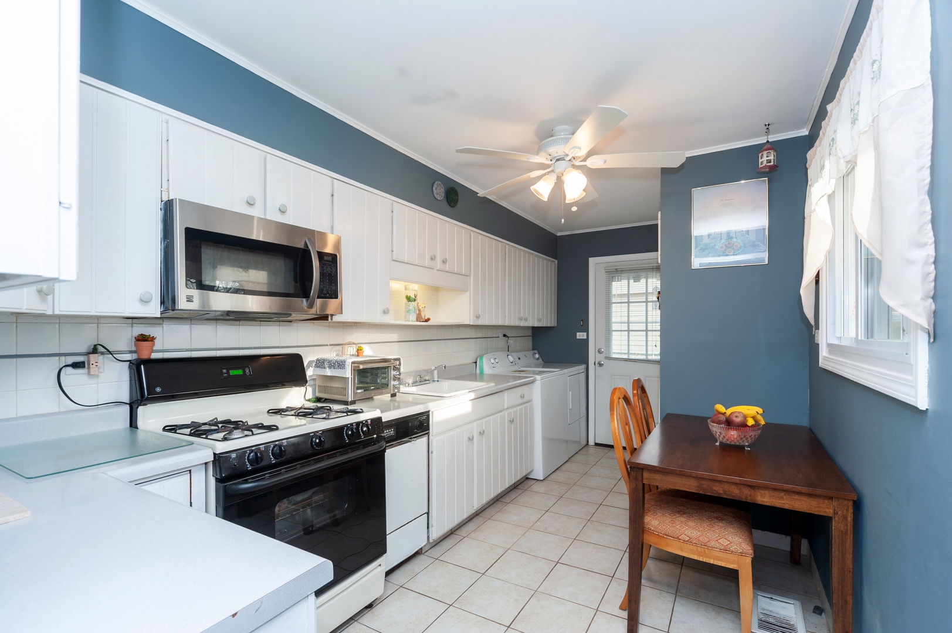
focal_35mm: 17
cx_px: 476
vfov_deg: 70.4
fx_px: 449
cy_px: 316
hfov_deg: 93.3
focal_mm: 17
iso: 200
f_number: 8
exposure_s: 1/30
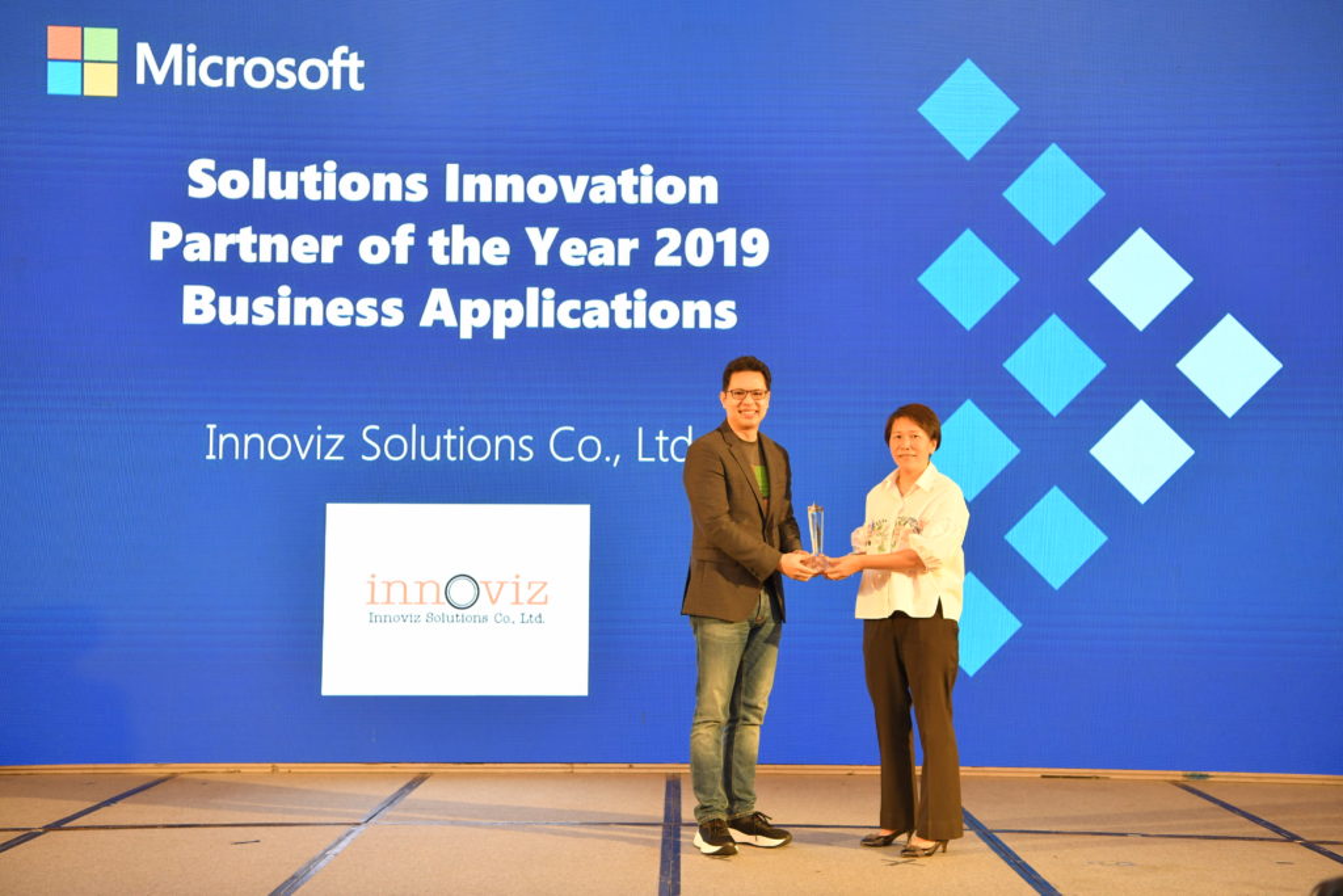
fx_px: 1791
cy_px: 448
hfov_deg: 41.1
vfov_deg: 28.1
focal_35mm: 48
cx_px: 672
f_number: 4
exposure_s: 1/100
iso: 1000
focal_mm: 48
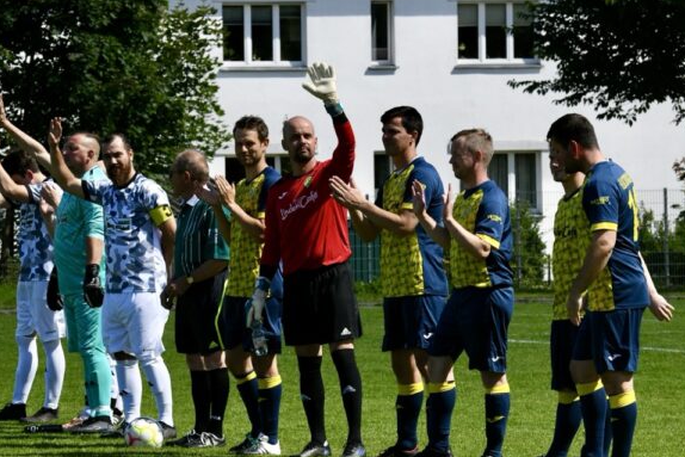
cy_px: 285
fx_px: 4967
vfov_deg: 5.3
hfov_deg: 7.9
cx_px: 280
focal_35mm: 261
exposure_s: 1/1600
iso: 2000
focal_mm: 195
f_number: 16
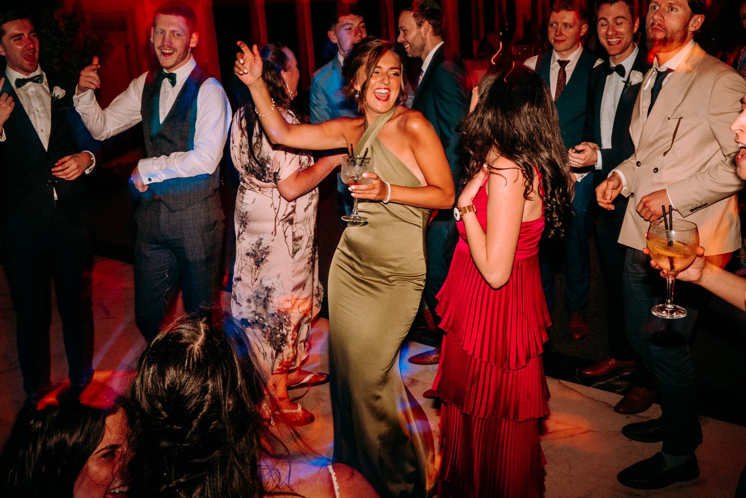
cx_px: 395
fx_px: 787
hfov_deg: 50.7
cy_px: 201
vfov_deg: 34.9
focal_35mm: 38
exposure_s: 1/20
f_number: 9
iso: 640
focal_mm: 25
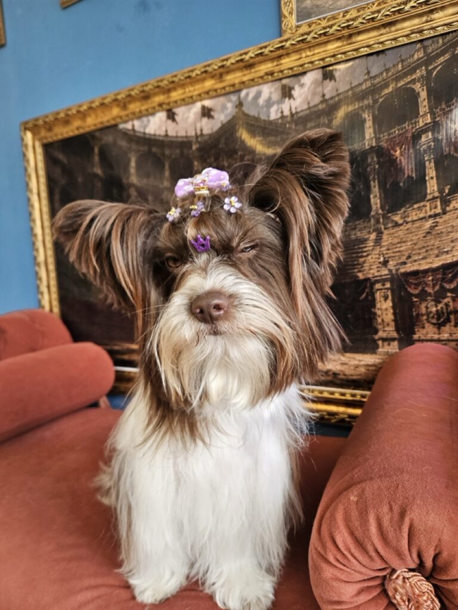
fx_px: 406
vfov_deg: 73.9
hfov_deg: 58.9
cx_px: 229
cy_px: 305
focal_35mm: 23
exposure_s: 1/180
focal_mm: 5.4
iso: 160
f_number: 1.8
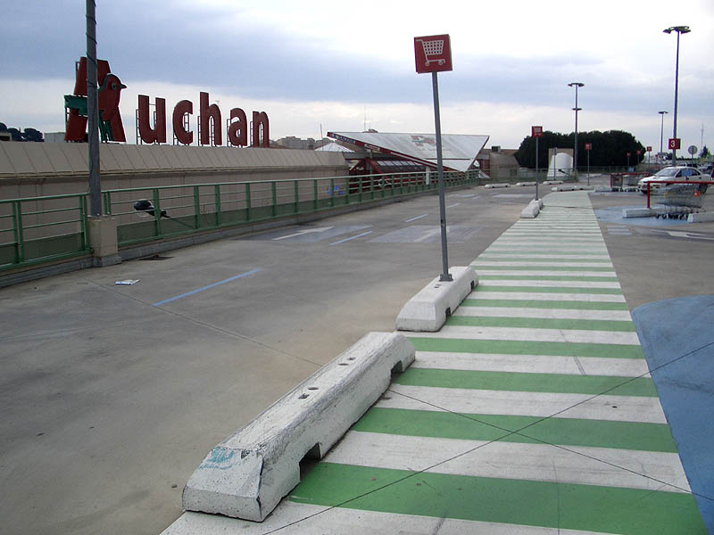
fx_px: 722
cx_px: 357
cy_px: 268
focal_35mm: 35
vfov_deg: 40.7
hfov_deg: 52.6
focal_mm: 5.8
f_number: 4.3
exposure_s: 1/320
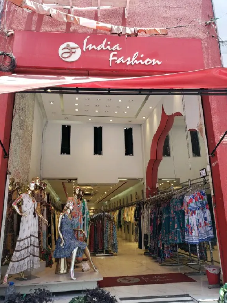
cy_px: 147
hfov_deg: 51.4
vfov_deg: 65.3
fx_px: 236
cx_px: 114
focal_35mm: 27
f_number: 2.4
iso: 50
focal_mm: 4.3
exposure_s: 1/278
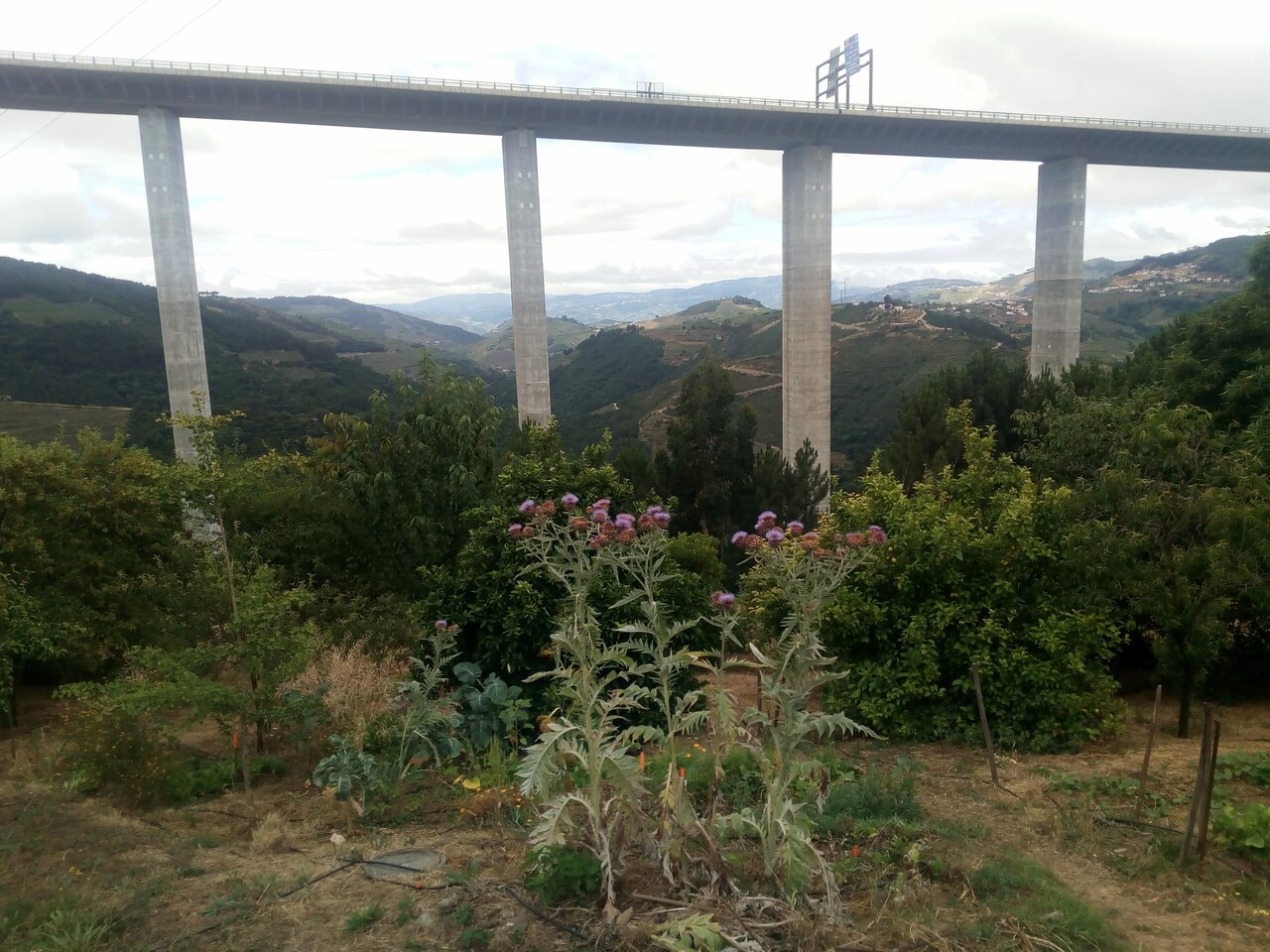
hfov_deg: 65.3
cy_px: 476
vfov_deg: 51.4
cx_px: 635
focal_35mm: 27
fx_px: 991
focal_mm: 3.5
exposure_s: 1/799
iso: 117
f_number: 2
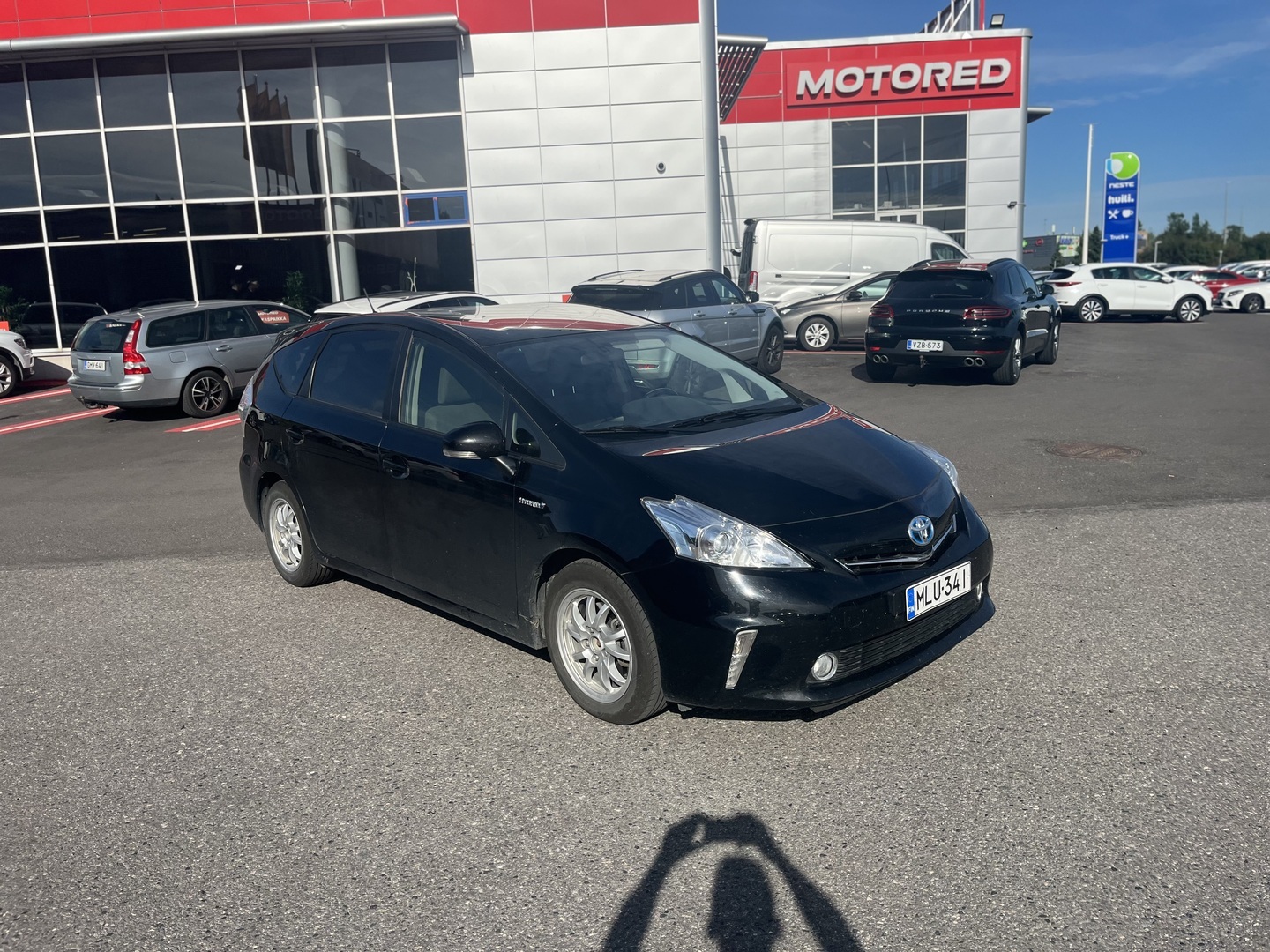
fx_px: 954
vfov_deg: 53.1
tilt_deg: -10.4
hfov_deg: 67.3
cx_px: 635
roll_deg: +2.8
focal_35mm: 26
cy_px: 476
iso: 50
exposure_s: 1/5076
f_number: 1.6
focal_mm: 5.1
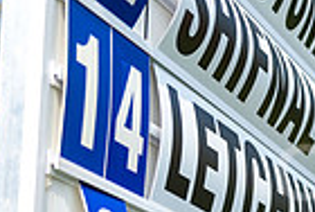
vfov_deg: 9.0
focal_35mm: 149
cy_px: 310
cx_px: 572
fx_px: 1307
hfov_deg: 12.5
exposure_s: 1/1600
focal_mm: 36
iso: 250
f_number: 4
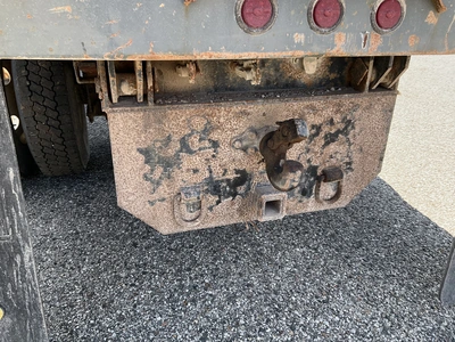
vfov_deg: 48.2
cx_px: 228
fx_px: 381
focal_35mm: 29
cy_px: 171
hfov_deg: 61.7
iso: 25
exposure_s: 1/218
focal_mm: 3
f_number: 1.8
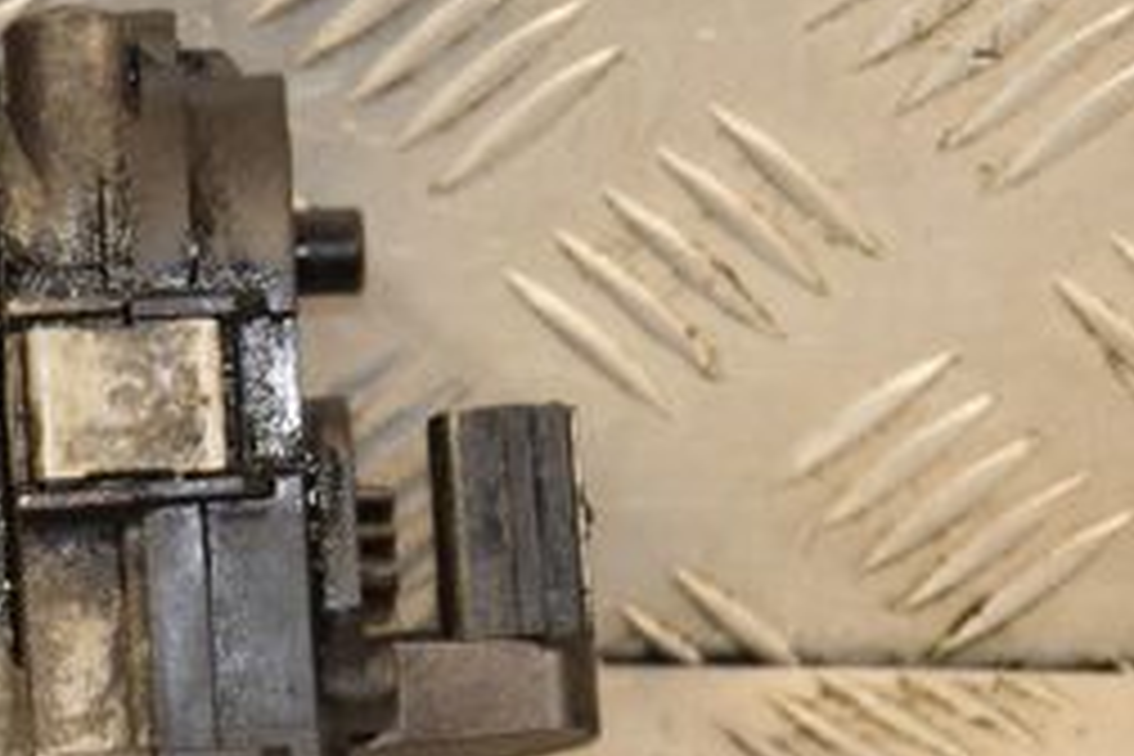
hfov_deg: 7.2
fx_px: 8985
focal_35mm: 285
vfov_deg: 4.8
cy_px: 572
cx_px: -148
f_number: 6.3
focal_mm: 75
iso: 800
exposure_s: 1/200
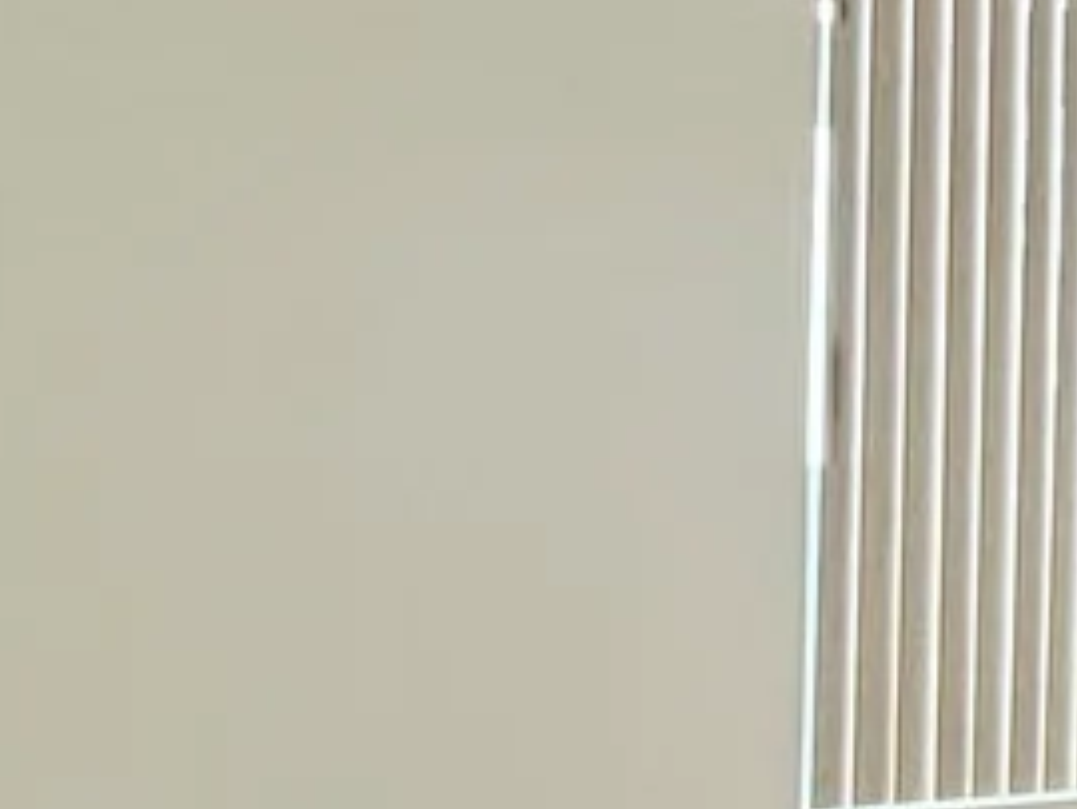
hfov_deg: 24.4
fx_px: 1650
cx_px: 1759
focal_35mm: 53
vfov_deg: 27.3
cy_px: 586
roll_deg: -1.4
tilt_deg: +0.5
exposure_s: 1/120
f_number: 2.2
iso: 100
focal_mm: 2.22
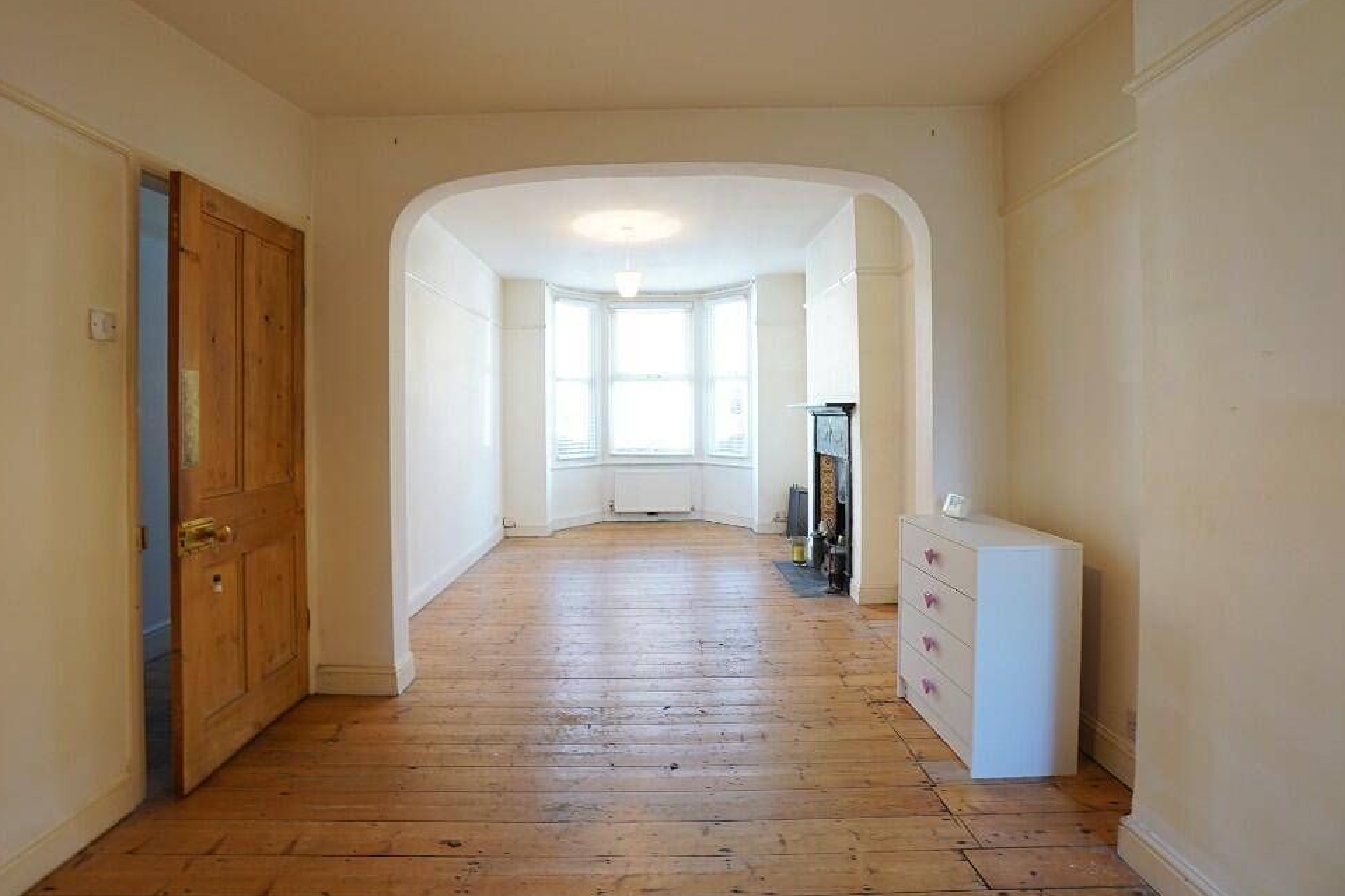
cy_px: 424
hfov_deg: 96.7
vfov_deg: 73.7
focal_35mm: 16
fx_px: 598
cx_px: 658
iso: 100
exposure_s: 1/3
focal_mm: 10
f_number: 5.6
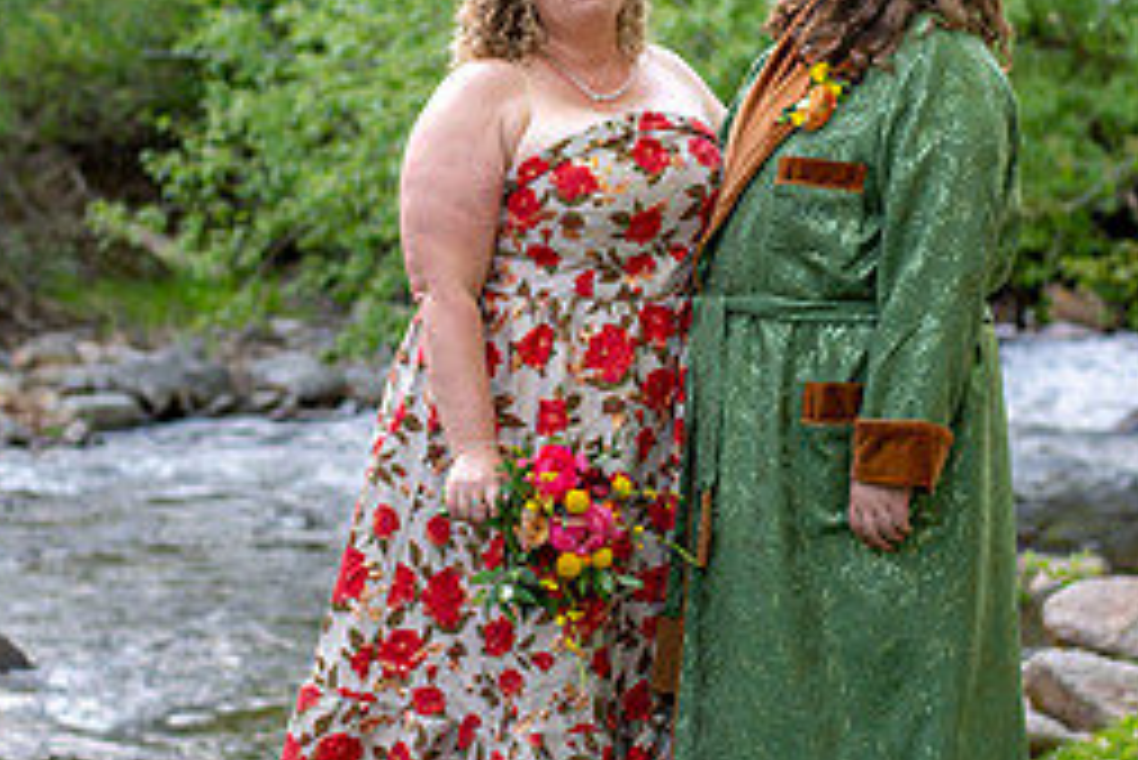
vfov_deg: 11.3
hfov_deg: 16.9
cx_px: 464
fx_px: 3827
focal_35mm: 121
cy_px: 252
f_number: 2.8
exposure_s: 1/200
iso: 160
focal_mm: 50
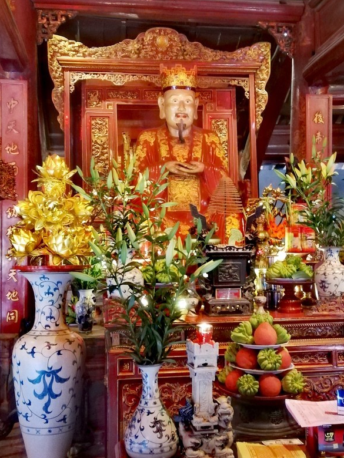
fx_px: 543
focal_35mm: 41
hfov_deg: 35.1
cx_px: 170
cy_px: 228
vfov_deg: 45.8
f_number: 2.2
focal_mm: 3.81
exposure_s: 1/16.7
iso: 800
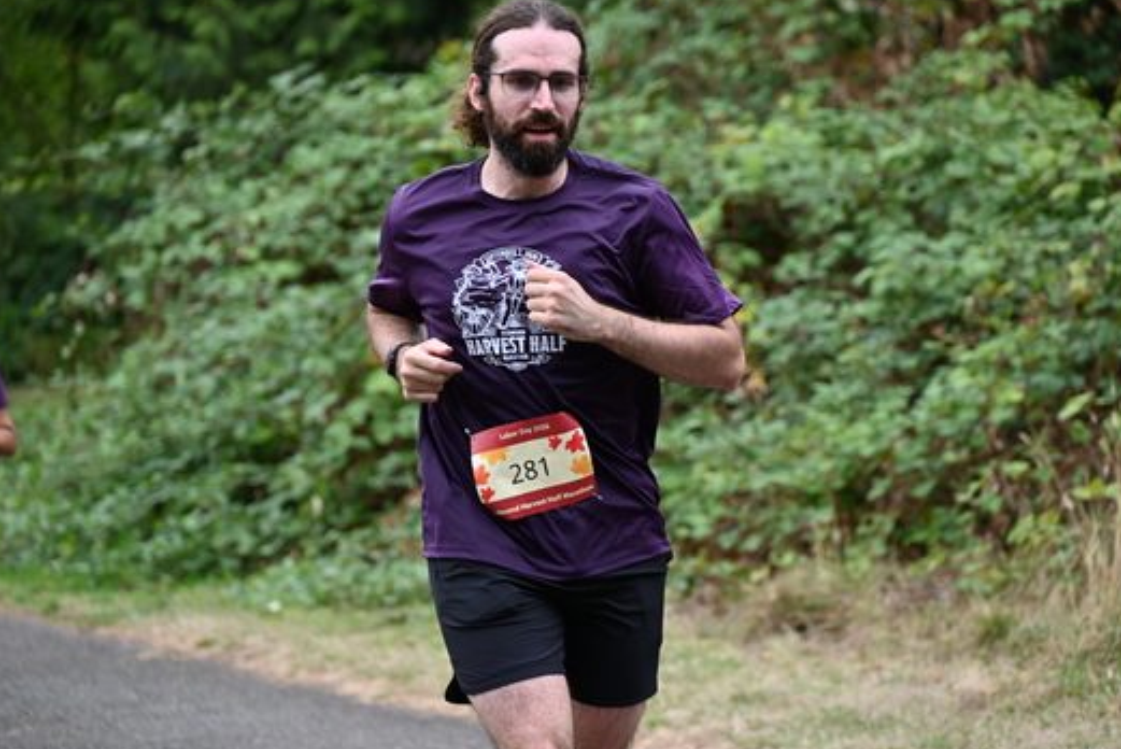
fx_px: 6574
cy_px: 367
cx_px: 572
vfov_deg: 6.5
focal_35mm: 211
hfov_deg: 9.7
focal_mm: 200
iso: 400
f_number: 6.3
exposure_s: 1/320
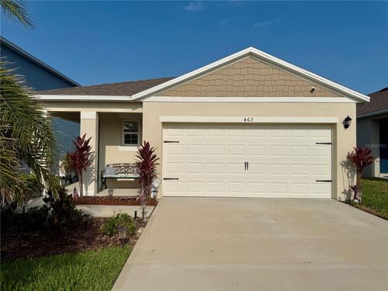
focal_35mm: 24
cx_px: 194
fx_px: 269
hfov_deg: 71.6
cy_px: 146
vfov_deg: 56.8
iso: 80
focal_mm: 6.76
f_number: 1.78
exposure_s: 1/14286
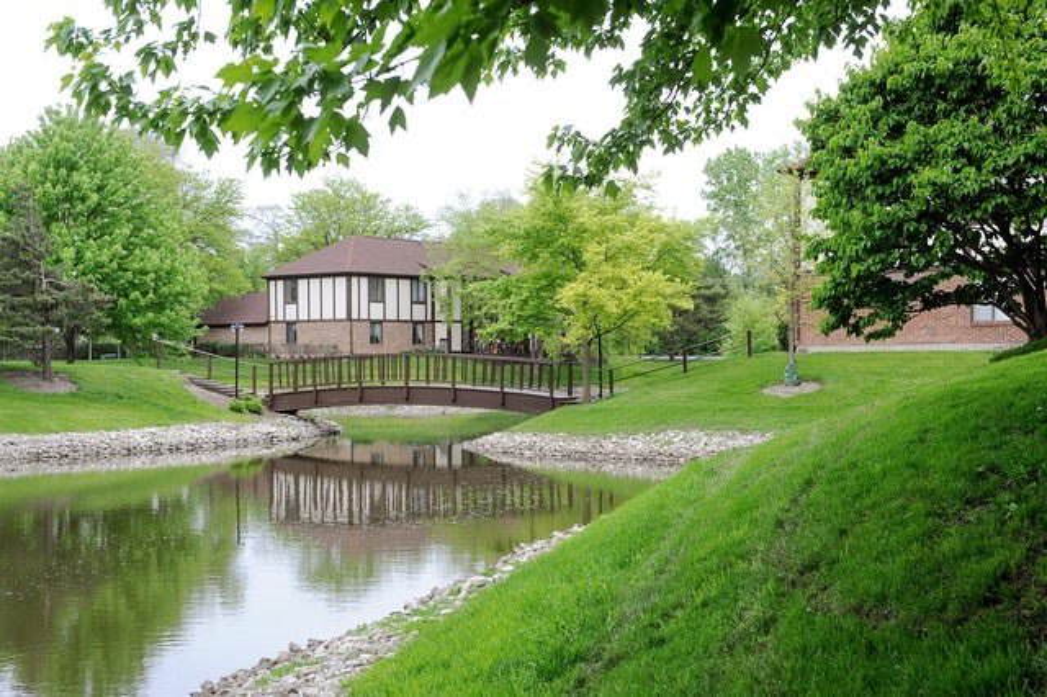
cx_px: 524
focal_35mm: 52
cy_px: 348
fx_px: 1511
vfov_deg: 26.0
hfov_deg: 38.2
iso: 200
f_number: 11
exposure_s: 1/60
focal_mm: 52
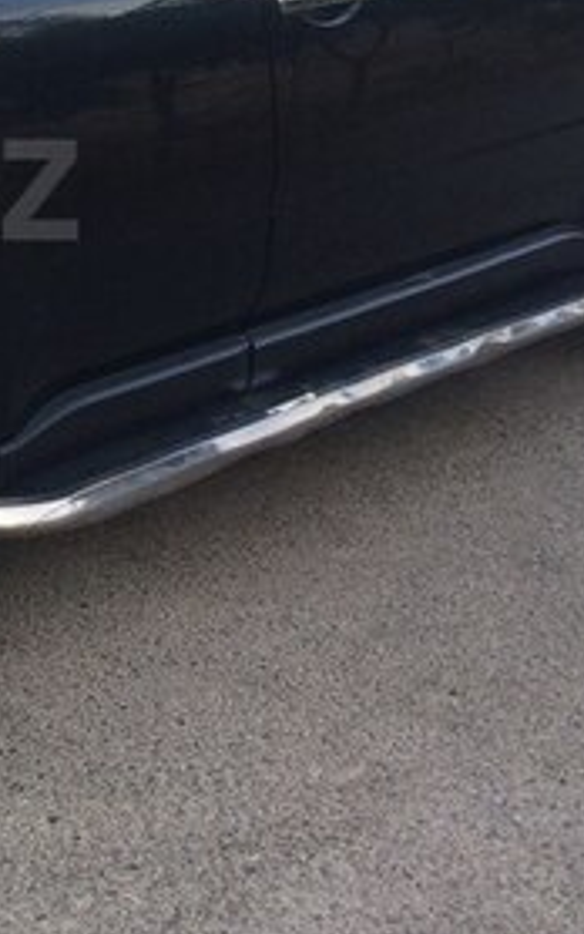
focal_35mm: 73
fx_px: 1857
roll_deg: +2.8
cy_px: 190
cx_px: -265
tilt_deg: -12.7
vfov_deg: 27.6
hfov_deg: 16.4
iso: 50
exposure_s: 1/100
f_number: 2.2
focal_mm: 4.15
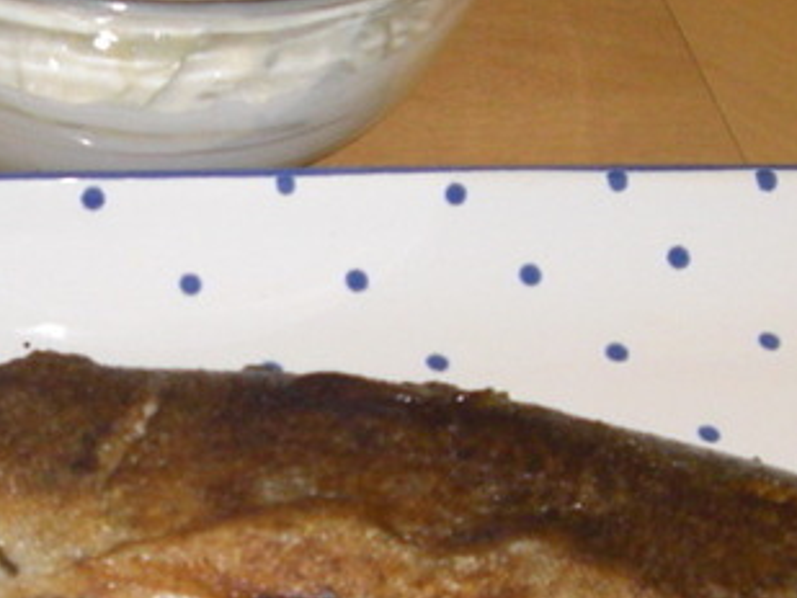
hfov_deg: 15.9
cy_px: 389
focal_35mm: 123
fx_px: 2833
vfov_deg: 12.0
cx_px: 129
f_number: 2.7
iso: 200
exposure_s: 1/60
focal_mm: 6.2
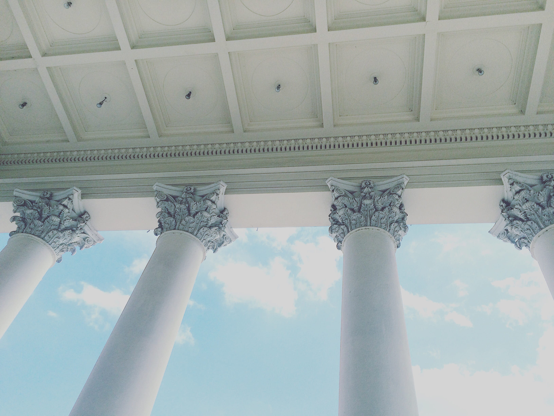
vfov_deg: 48.2
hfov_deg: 61.7
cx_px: 277
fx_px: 464
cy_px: 208
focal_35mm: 29
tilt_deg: +50.7
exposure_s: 1/1414
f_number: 2.2
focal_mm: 4.15
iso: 32
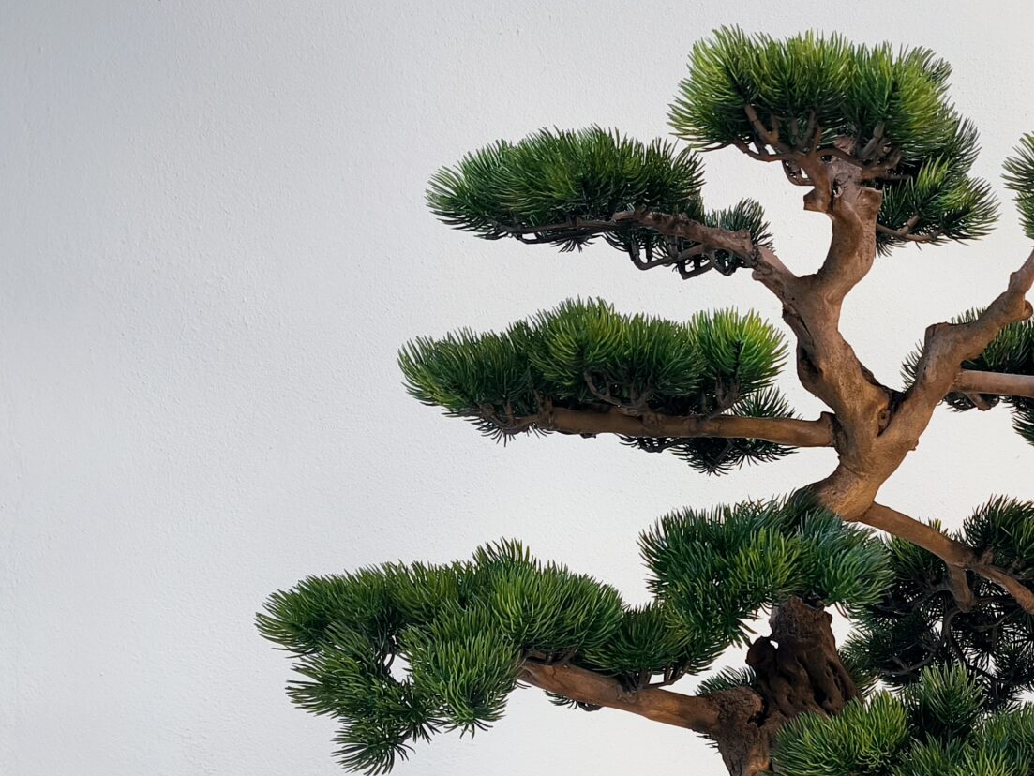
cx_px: 892
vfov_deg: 24.0
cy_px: 804
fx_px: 1733
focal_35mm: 58
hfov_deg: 31.9
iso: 64
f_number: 1.7
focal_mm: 4.71
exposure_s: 1/50
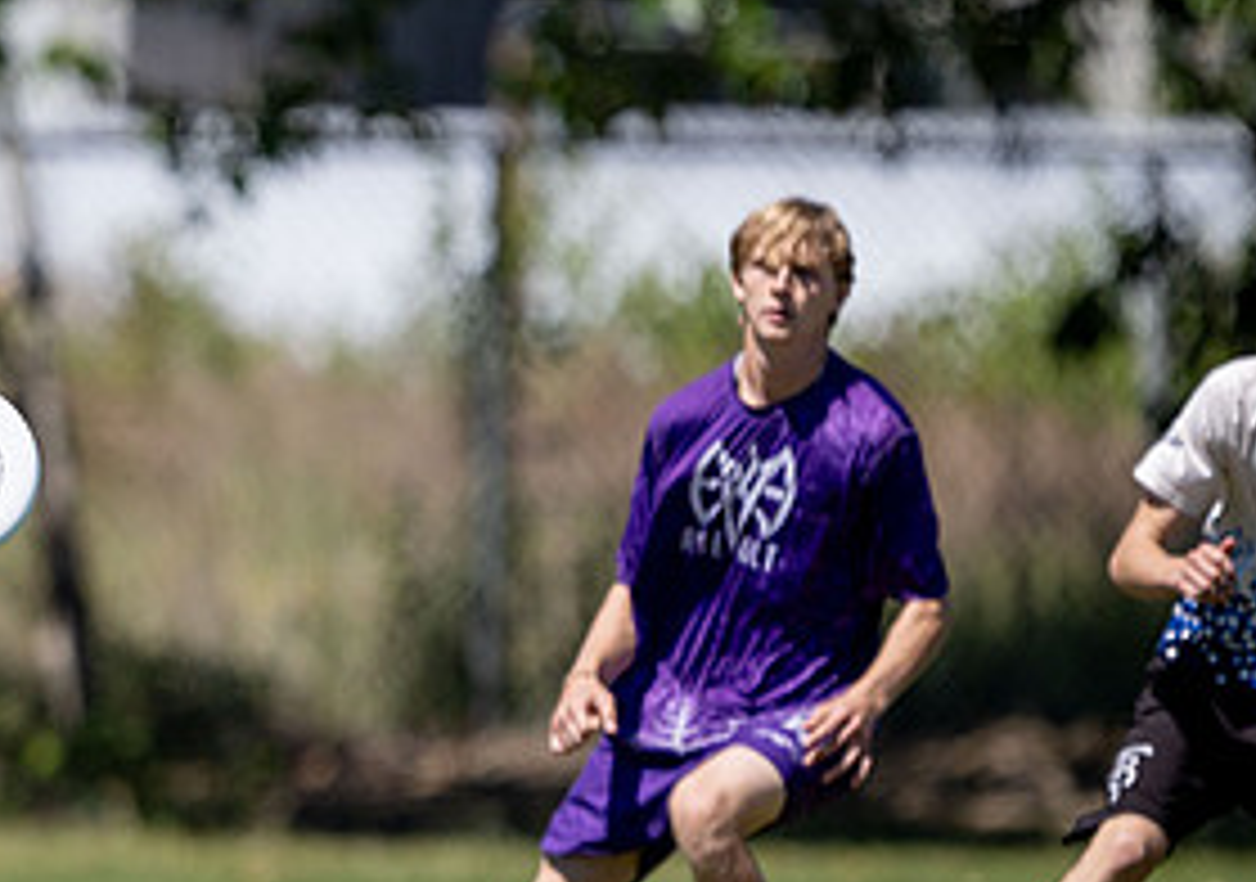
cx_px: -452
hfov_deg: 1.7
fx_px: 42852
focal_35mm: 1208
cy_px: 741
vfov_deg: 1.2
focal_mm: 400
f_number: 2.8
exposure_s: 1/2000
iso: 90
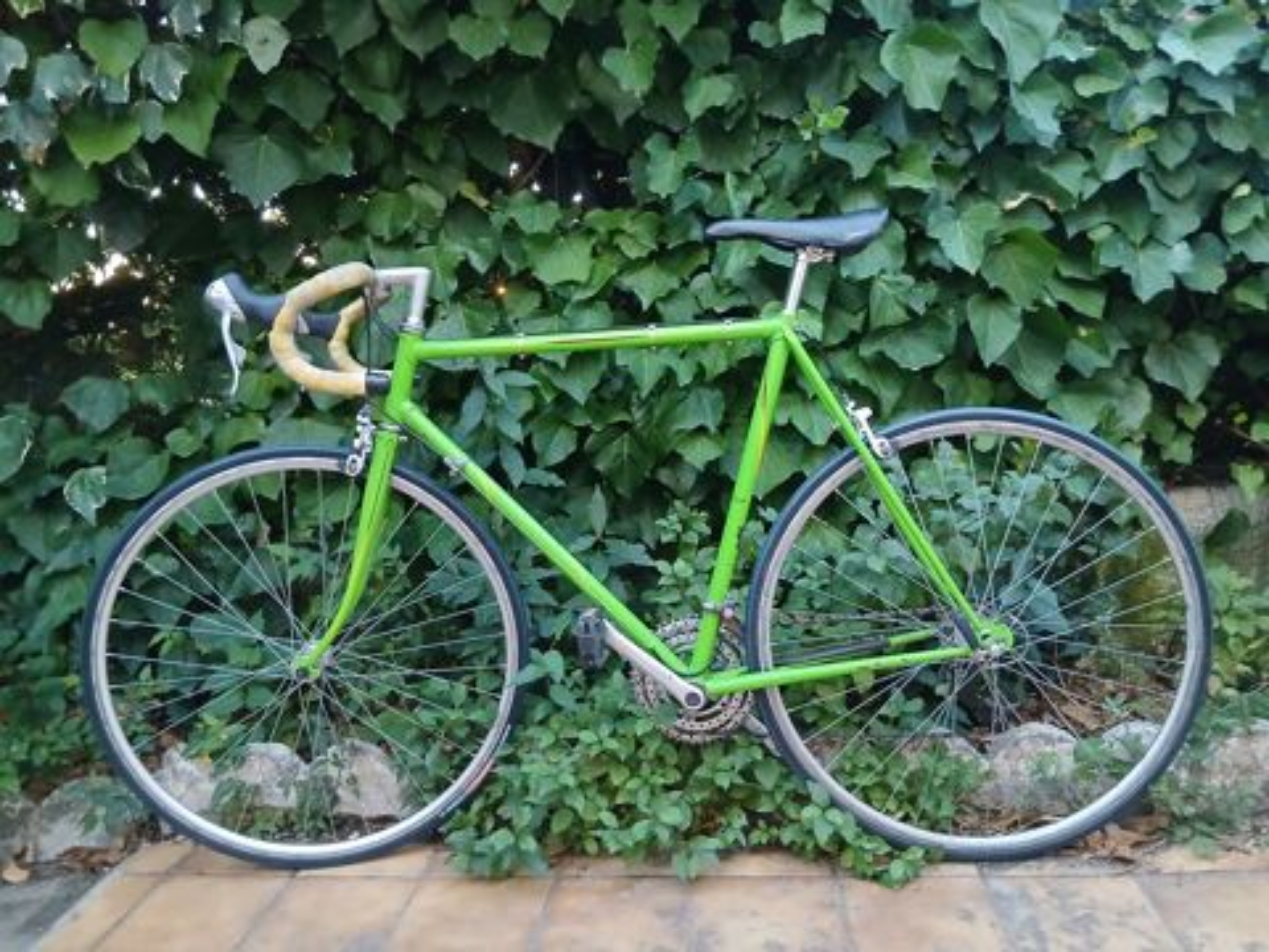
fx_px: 953
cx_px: 634
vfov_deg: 53.1
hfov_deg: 67.3
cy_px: 476
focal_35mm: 26
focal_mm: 3.98
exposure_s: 1/25
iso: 400
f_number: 1.8
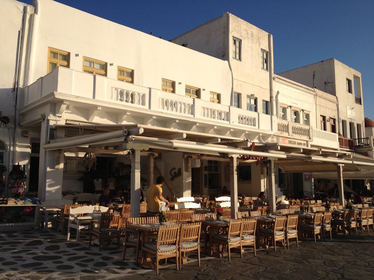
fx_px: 378
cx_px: 187
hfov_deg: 52.6
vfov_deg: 40.7
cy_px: 140
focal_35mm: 35
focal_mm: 4.28
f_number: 2.4
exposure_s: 1/2762
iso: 50
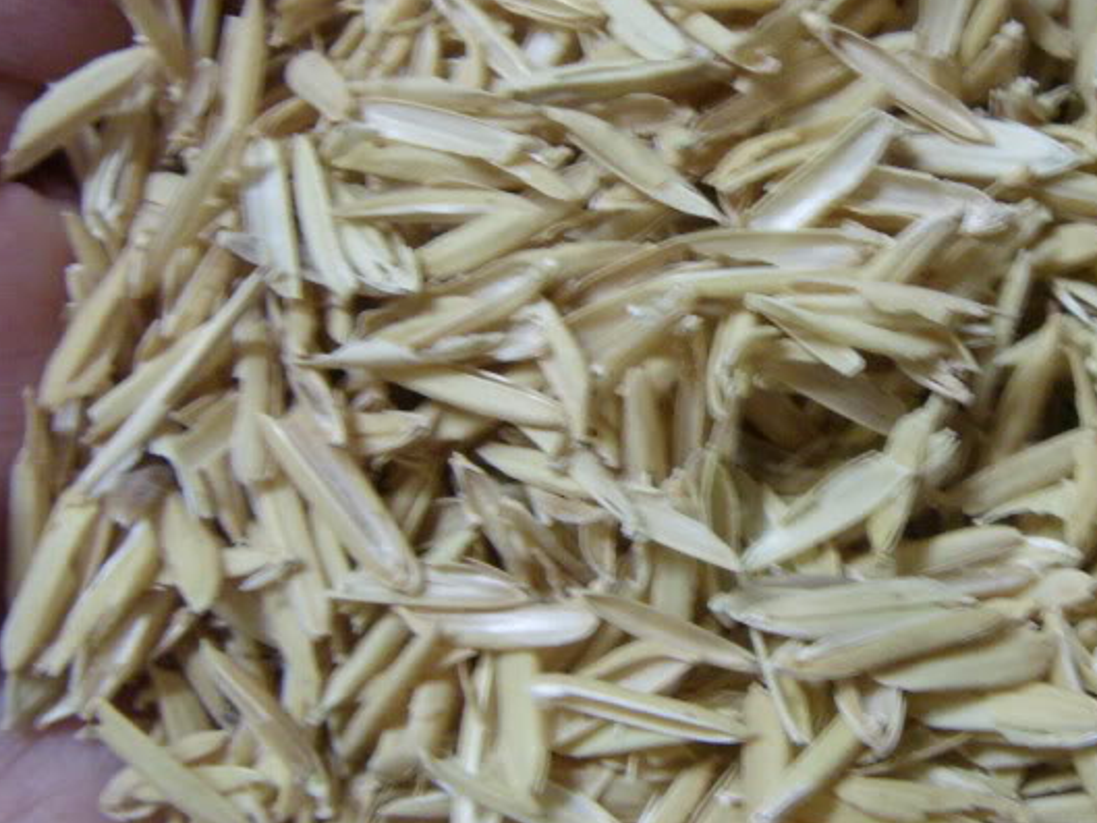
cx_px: 863
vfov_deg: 24.4
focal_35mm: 60
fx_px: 1902
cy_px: 348
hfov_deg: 31.4
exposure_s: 1/6
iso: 300
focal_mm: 6.3
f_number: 3.5
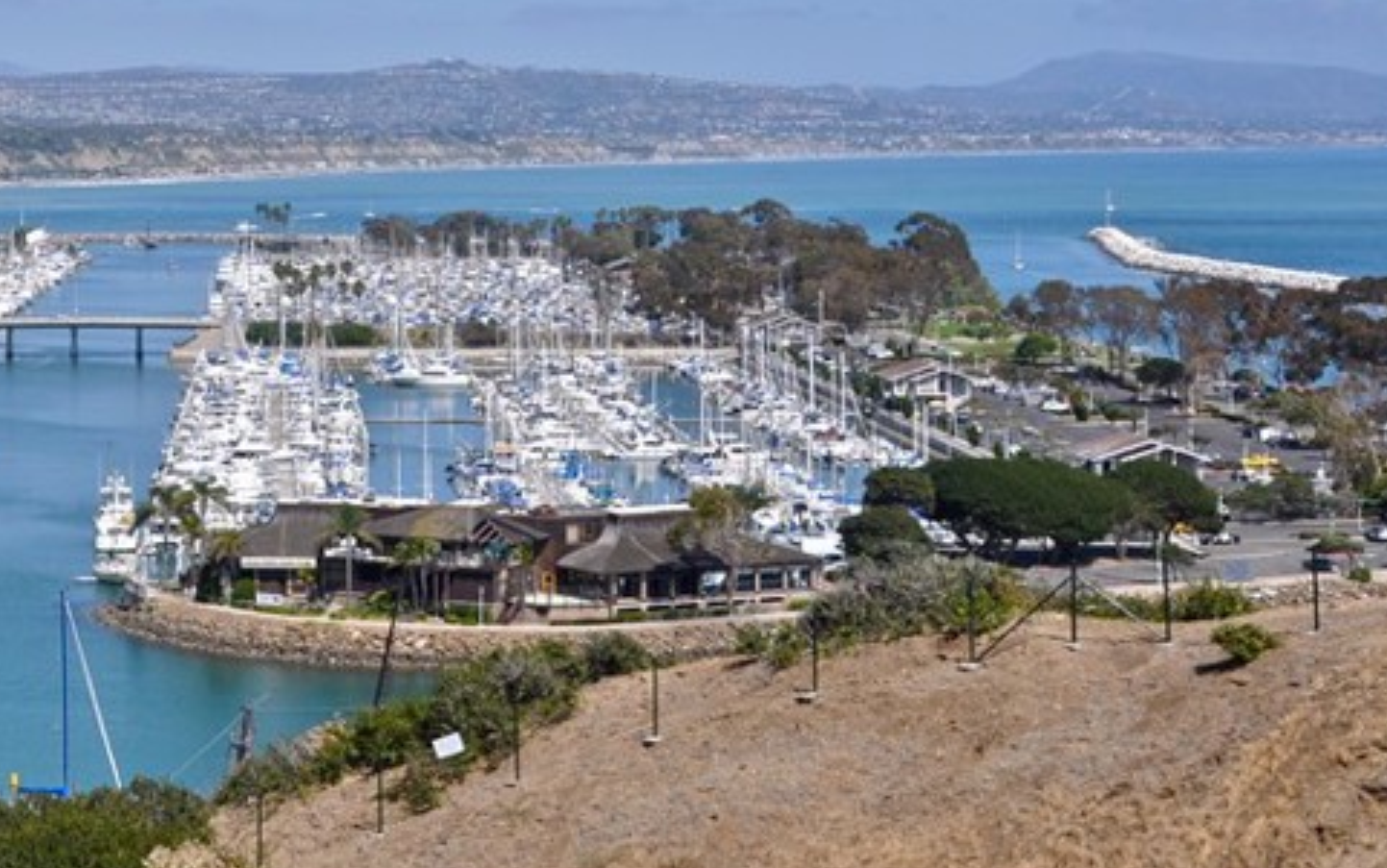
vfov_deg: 14.3
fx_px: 3441
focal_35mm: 91
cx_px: -23
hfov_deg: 21.9
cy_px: 268
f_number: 10
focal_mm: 28
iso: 200
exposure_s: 1/400
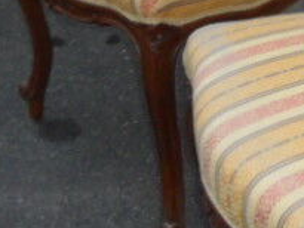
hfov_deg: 13.6
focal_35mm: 135
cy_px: 65
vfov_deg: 11.0
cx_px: 472
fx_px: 1186
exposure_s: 1/45
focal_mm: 4.9
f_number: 3.5
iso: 200
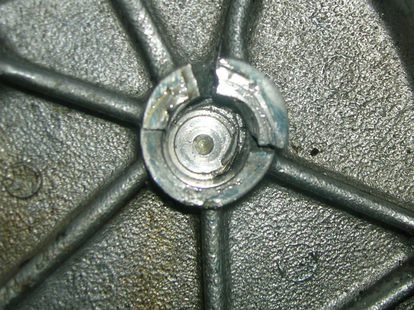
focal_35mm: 34
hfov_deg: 54.0
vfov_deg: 41.8
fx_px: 407
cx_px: 207
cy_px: 155
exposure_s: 1/60.1
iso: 50
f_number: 2.9
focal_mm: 5.7
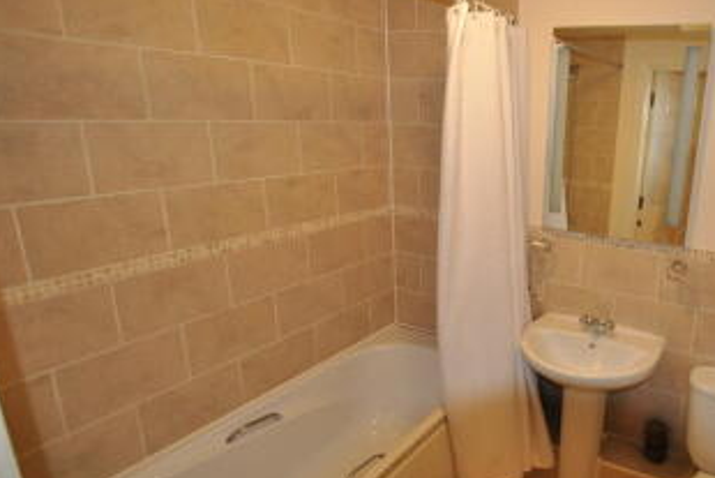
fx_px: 457
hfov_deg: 70.9
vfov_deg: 55.1
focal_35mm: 23
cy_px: 227
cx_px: 537
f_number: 3.5
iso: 800
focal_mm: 10
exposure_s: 1/60
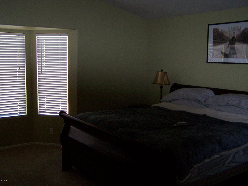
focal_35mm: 38
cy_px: 93
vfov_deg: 37.7
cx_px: 124
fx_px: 272
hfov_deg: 49.0
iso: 140
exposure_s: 1/60
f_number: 2.8
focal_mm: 6.3
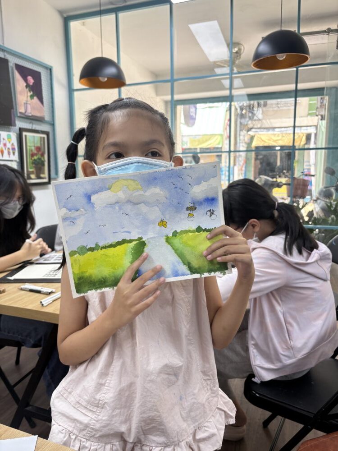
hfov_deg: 53.1
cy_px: 226
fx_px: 338
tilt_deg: -9.1
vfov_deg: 67.3
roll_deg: +0.5
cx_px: 169
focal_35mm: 26
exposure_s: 1/100
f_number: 1.6
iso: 40
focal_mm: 5.96
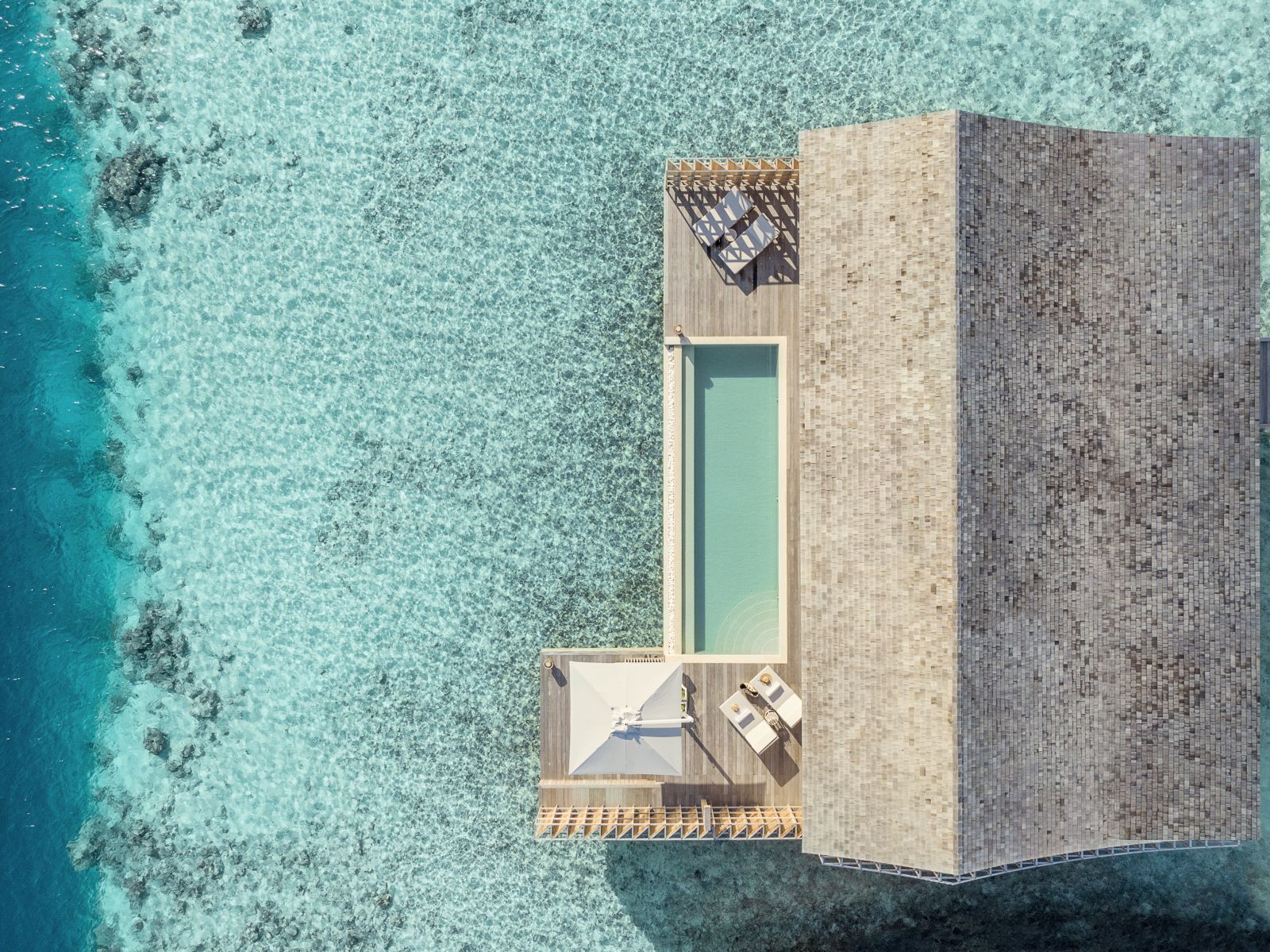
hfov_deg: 71.6
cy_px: 476
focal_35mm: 24
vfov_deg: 56.8
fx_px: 880
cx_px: 635
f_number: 2.8
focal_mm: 4.5
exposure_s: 1/710
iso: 110
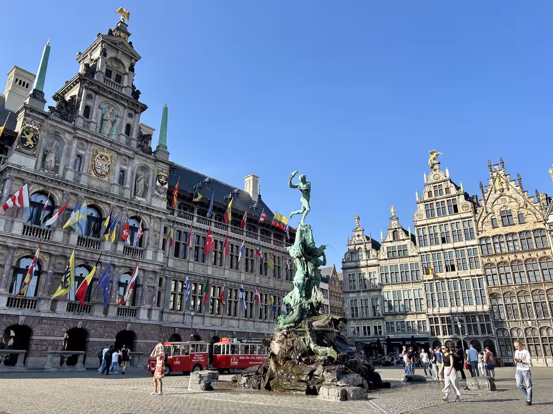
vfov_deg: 53.1
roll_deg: +0.9
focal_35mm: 26
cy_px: 207
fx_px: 415
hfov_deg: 67.3
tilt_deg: +20.7
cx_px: 276
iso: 50
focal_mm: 5.7
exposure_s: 1/2695
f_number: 1.5
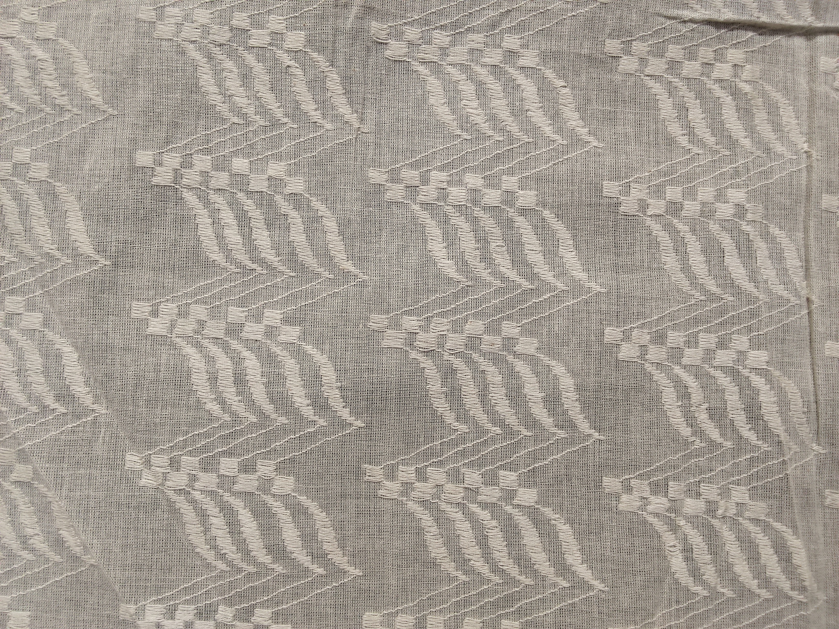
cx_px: 420
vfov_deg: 53.1
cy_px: 314
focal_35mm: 26
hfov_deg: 67.3
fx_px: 630
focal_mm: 2.78
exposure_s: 1/100
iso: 100
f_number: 2
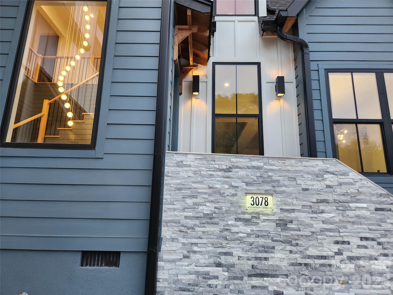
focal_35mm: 23
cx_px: 196
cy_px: 148
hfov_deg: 73.9
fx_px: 261
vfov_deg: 58.9
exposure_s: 1/120
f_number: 1.8
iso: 200
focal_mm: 5.4
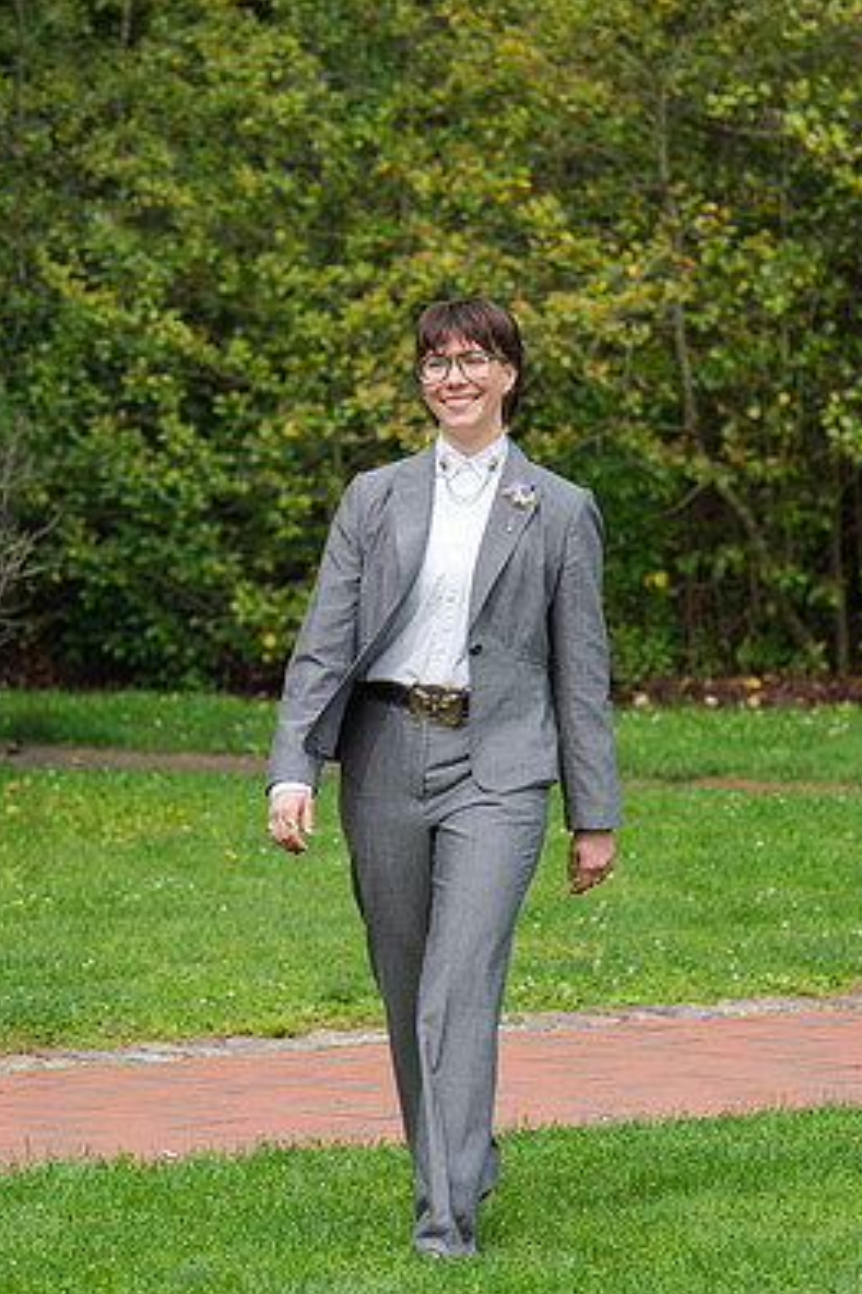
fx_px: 8016
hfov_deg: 6.2
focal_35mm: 223
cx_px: 278
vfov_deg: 9.2
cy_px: 648
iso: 100
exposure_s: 1/400
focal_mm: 105
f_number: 4
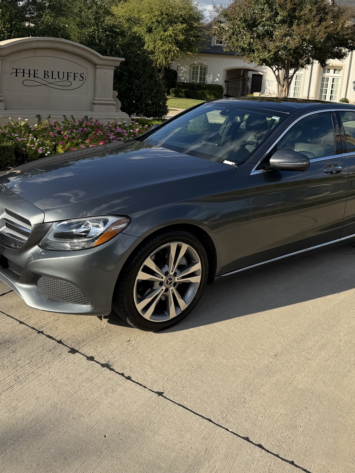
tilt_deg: -10.5
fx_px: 465
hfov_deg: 41.6
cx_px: 214
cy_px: 155
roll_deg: -4.4
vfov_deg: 52.8
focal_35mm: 34
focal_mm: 6.76
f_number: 1.78
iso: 80
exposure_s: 1/3953
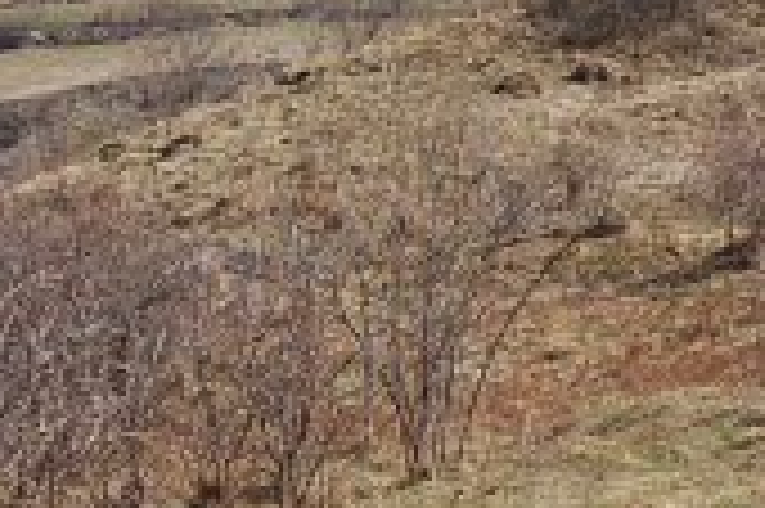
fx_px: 3906
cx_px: 1076
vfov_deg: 7.4
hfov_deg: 10.8
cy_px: -31
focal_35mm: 184
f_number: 11
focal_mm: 26
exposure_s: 1/160
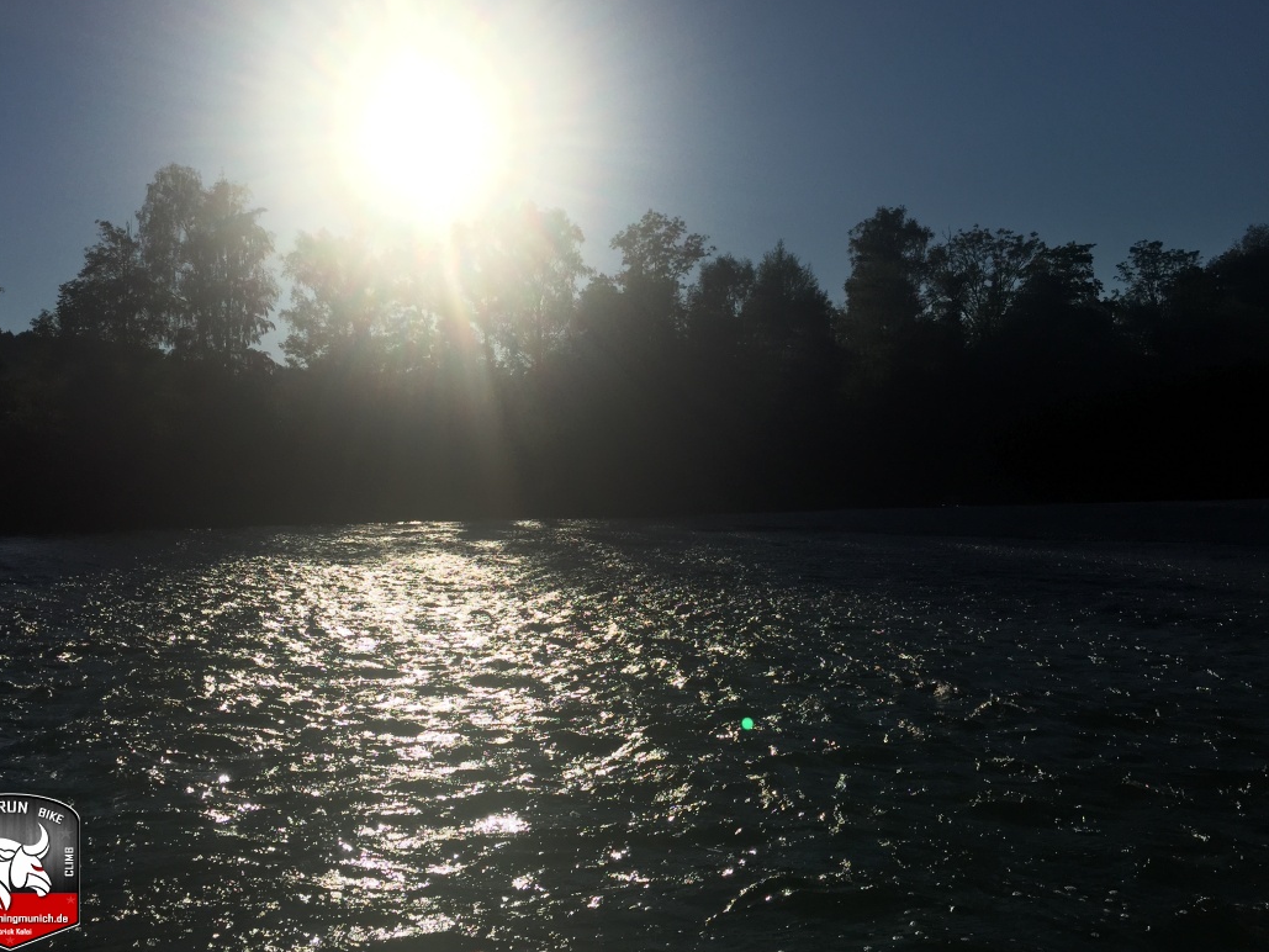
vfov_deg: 45.4
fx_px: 1137
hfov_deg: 58.3
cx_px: 596
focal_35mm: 31
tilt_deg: +3.9
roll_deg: +0.1
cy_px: 456
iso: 32
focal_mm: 4.15
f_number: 2.2
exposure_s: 1/20000
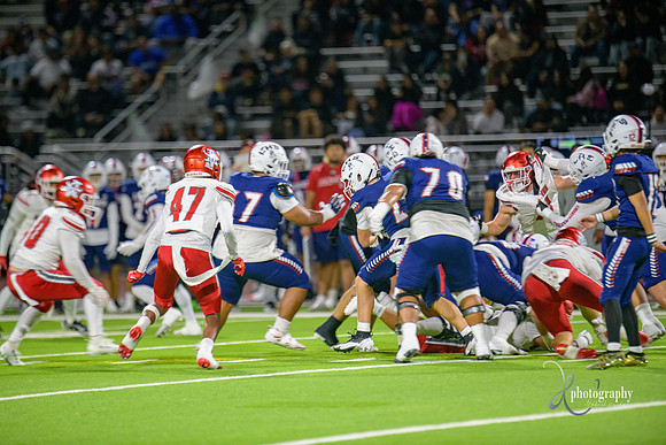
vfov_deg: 4.6
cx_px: 333
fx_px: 5551
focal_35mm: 300
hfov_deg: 6.9
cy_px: 222
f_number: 2.8
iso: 2000
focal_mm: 300
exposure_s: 1/250
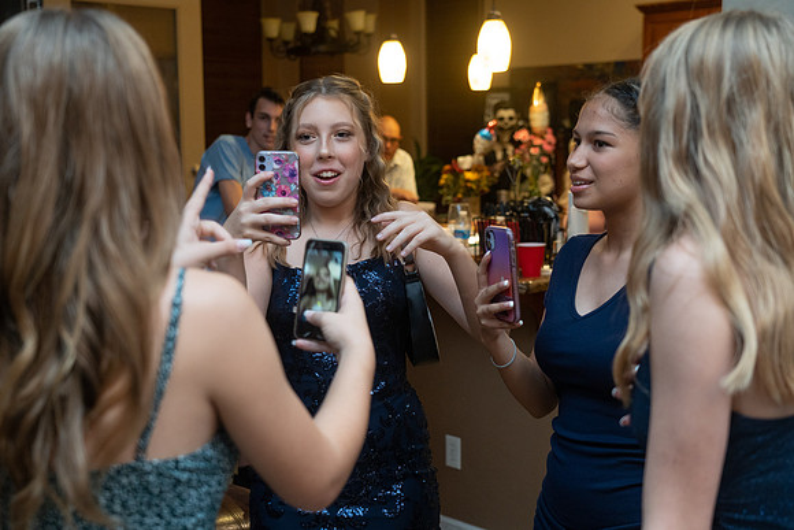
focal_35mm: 51
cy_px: 265
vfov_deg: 26.5
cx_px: 397
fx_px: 1125
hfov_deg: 38.9
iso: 1600
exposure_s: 1/50
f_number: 4
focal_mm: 51
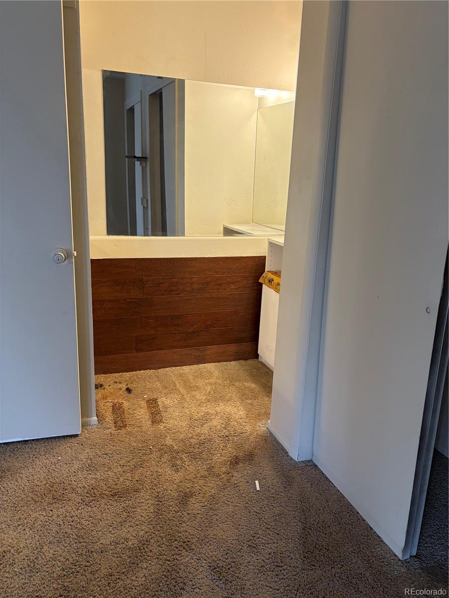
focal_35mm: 26
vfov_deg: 67.3
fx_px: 450
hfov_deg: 53.1
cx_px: 224
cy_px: 299
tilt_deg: -15.7
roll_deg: -3.8
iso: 125
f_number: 1.6
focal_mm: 5.96
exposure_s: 1/60
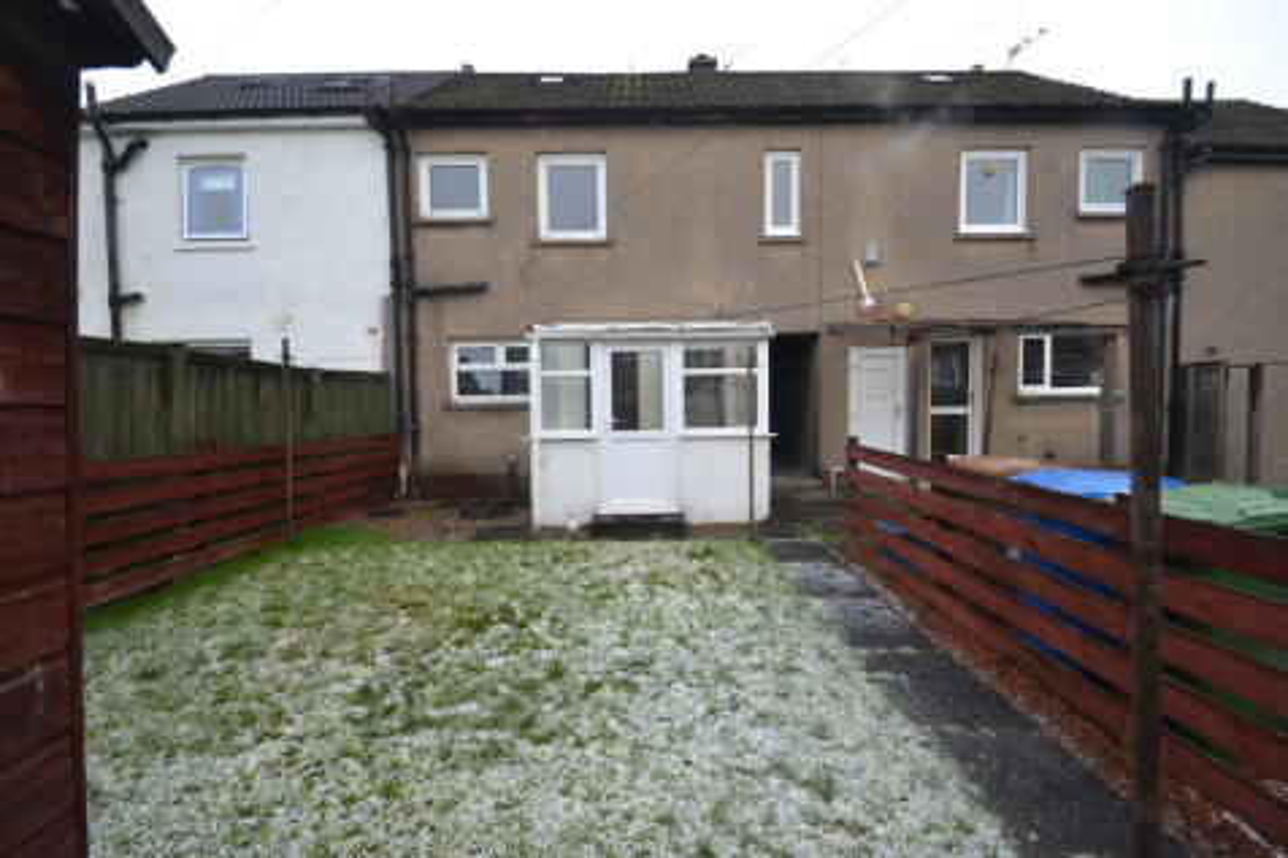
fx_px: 536
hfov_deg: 100.4
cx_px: 644
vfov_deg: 77.3
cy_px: 429
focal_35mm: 15
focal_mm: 10
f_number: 5.6
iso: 400
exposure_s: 1/125
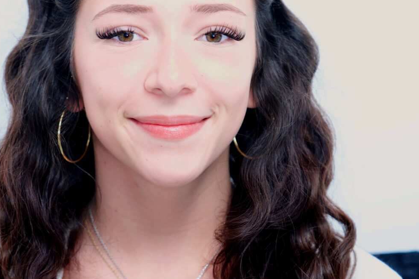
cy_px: 138
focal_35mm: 130
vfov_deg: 10.5
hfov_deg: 15.7
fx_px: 1512
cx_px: 147
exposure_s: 1/100
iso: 1000
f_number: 2.8
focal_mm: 64
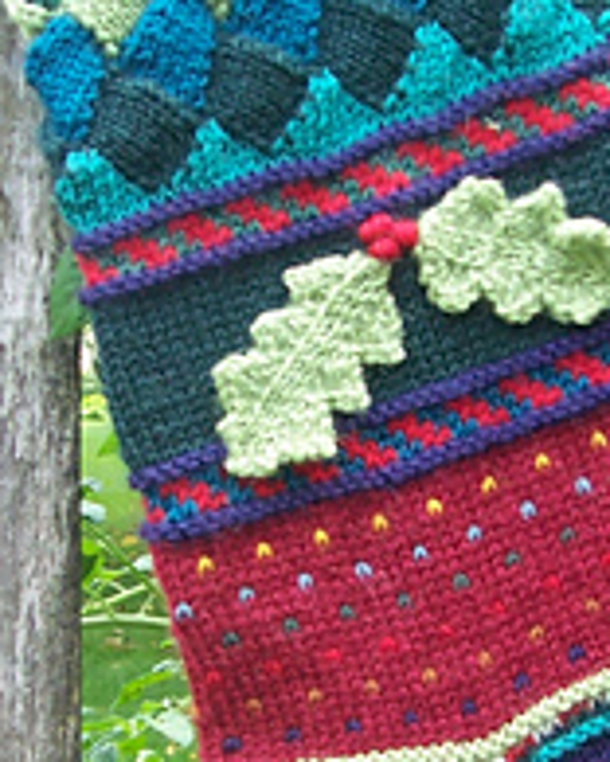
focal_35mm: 109
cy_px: 485
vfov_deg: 17.6
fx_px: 2460
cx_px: 332
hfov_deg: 14.1
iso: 80
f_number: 2.7
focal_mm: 5.6
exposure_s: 1/125
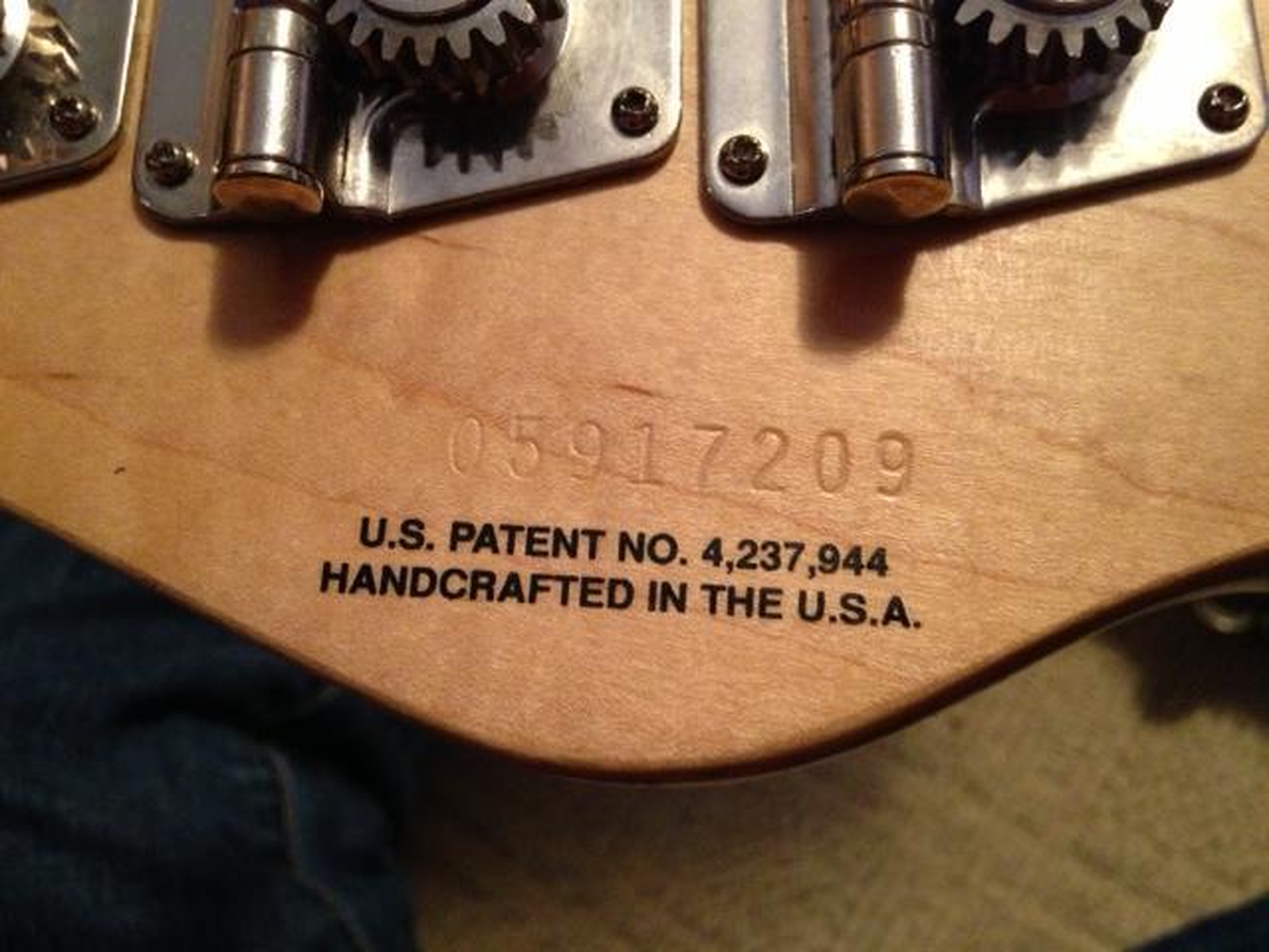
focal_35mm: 33
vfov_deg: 42.9
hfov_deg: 55.4
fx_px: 1210
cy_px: 476
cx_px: 634
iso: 500
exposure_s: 1/15
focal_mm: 4.1
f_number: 2.4
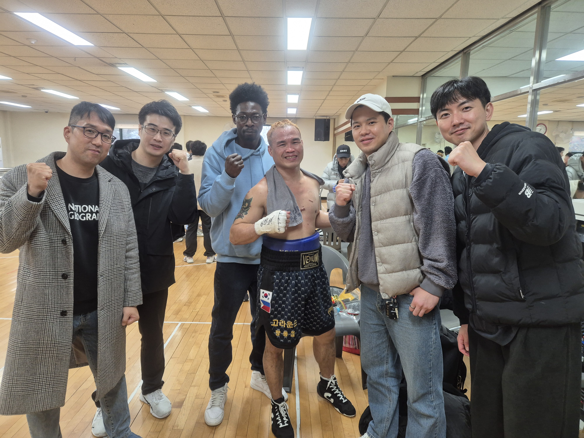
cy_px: 219
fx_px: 388
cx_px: 292
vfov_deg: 58.9
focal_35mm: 23
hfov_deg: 73.9
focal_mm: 5.4
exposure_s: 1/120
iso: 200
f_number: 1.8
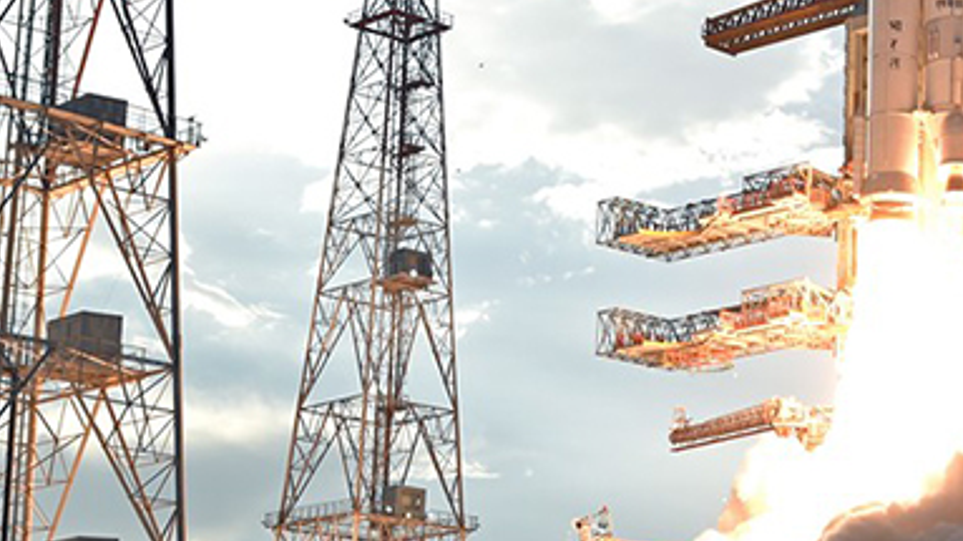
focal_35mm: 104
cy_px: 284
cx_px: 963
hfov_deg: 19.9
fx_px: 2654
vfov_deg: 11.6
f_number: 9
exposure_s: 1/640
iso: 200
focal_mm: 38
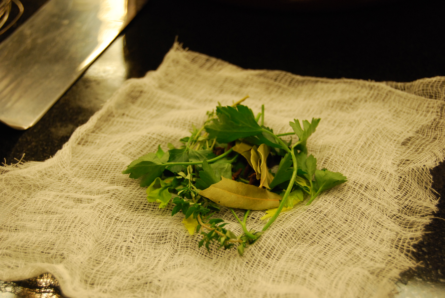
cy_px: 149
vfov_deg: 21.6
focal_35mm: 63
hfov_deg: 31.9
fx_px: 780
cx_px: 222
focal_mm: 42
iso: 560
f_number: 5.3
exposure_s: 1/30
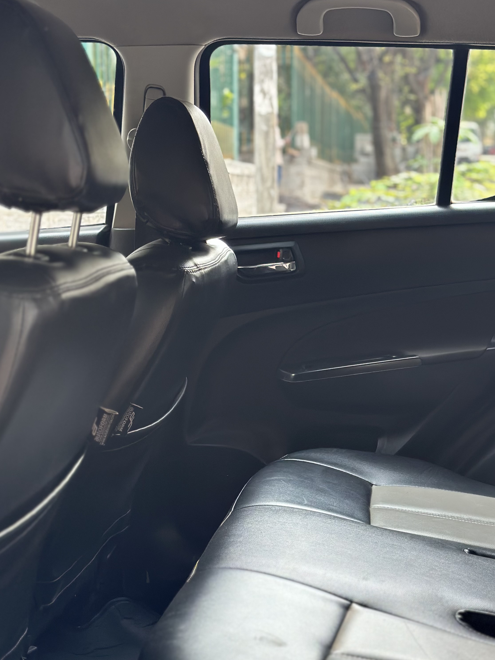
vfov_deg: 29.8
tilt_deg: -9.0
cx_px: 325
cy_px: 356
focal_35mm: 65
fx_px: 1239
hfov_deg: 22.5
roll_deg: -1.3
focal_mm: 6.86
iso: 80
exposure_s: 1/205
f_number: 1.78
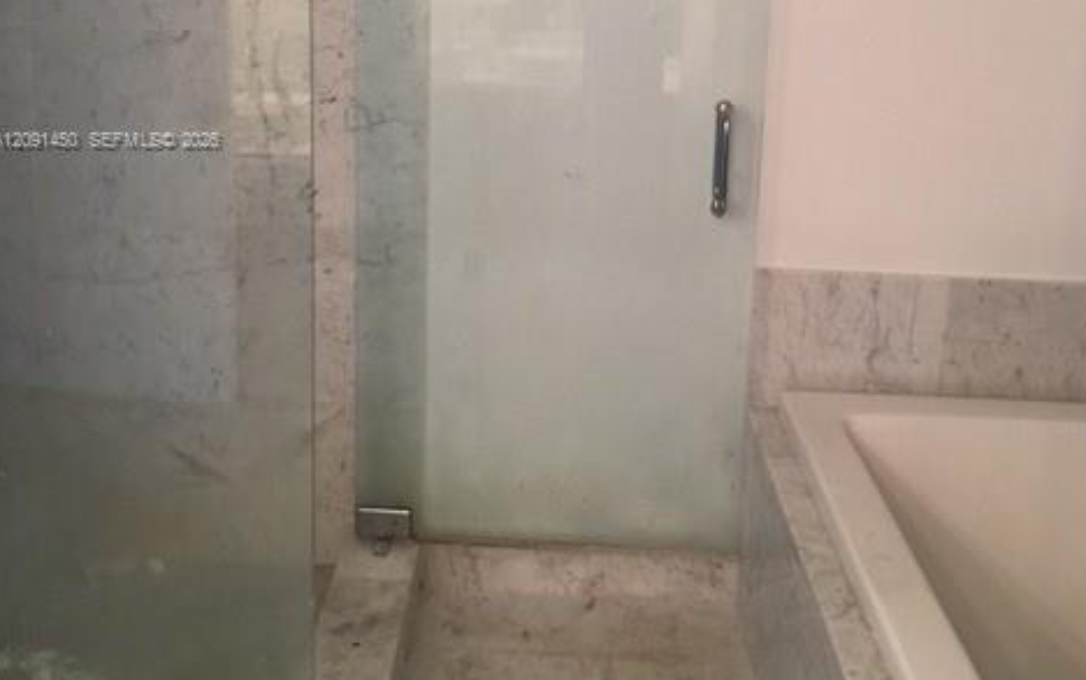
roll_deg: -2.3
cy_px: 142
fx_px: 1244
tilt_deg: -10.8
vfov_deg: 29.9
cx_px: 545
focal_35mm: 42
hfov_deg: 47.2
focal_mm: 4.15
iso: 100
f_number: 2.2
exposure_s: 1/30
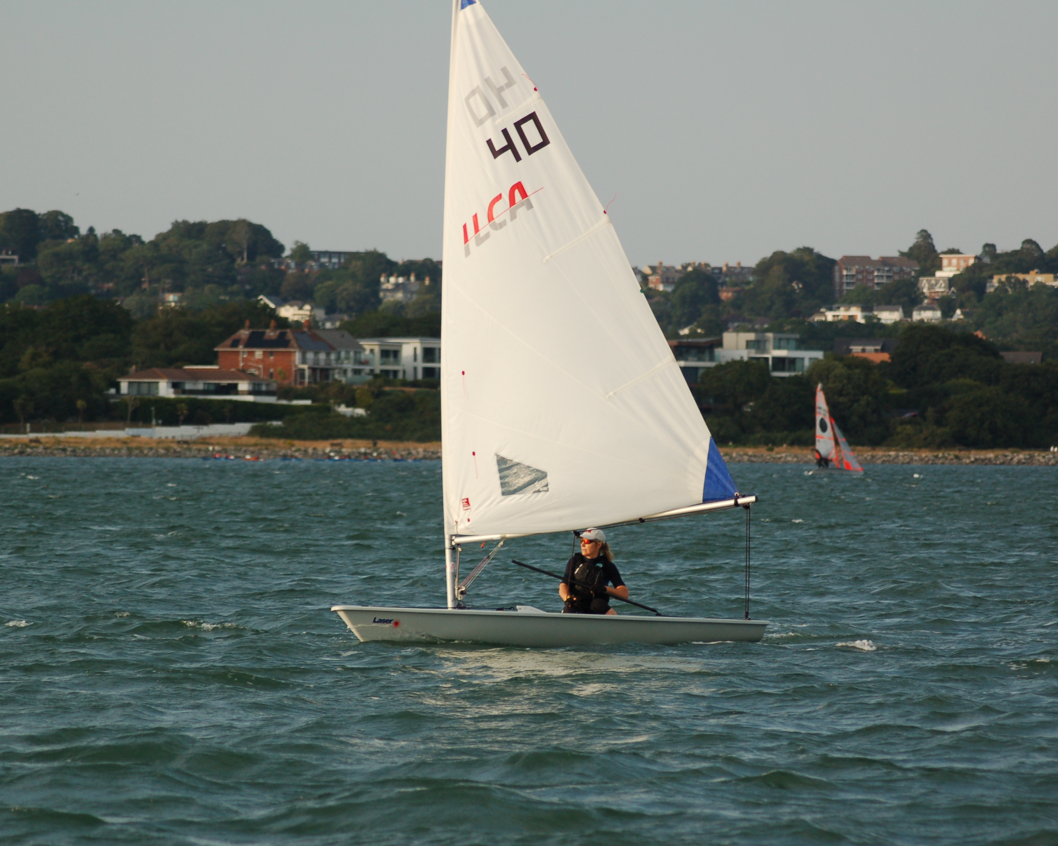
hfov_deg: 8.4
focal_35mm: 230
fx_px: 7188
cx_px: 531
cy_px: 422
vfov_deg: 6.7
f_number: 5
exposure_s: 1/1600
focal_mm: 135
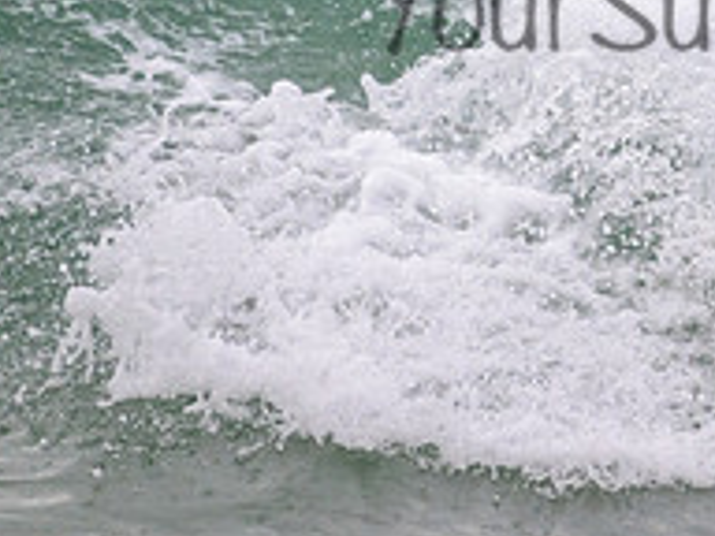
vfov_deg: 0.6
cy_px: -35
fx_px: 47982
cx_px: 756
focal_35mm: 2323
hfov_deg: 0.9
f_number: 11
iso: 1600
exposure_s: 1/2000
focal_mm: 800
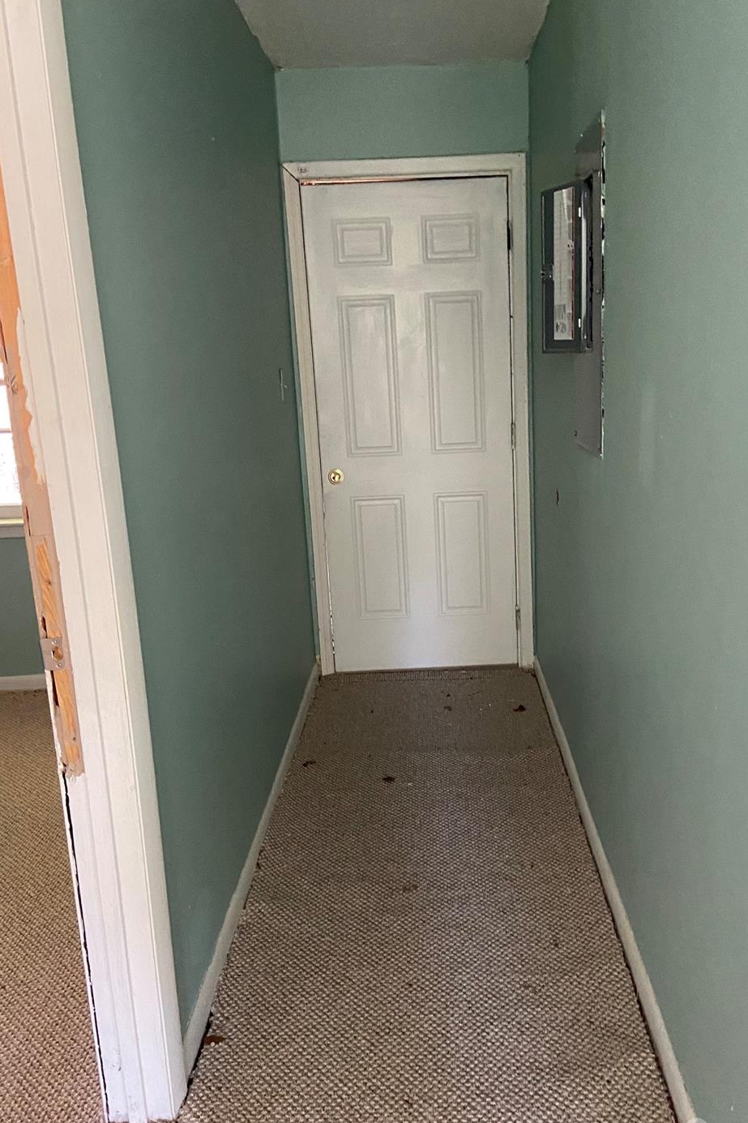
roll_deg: +2.5
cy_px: 551
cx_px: 440
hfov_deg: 43.4
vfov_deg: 61.9
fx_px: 935
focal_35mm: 30
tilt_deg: -12.2
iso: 500
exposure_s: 1/40
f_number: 1.8
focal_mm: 4.25
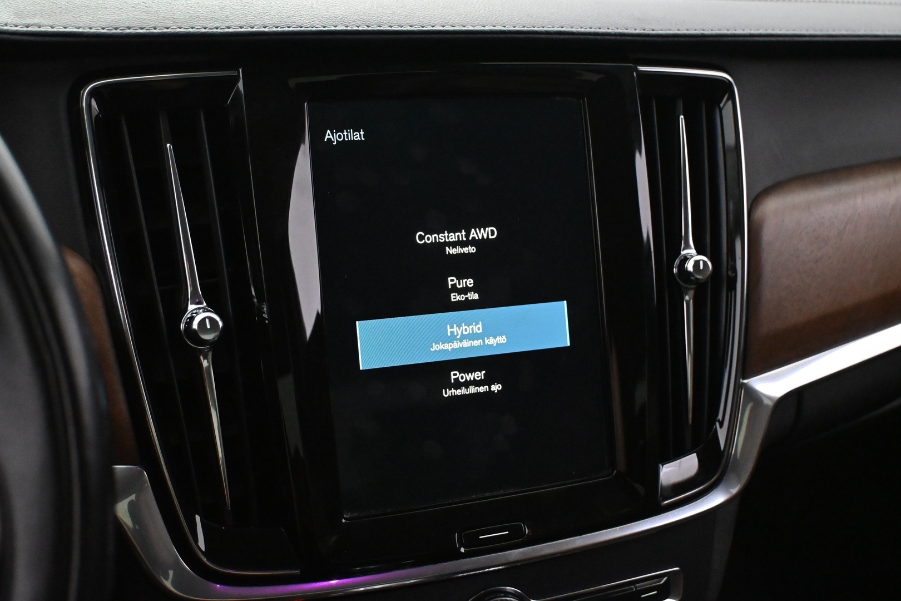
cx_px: 450
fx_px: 1089
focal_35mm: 44
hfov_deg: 45.0
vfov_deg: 30.8
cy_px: 300
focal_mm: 29
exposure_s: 1/60
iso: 8000
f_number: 4.8
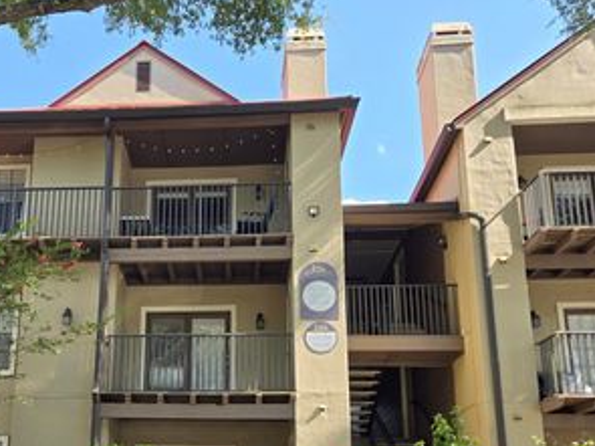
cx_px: 188
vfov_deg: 35.5
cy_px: 362
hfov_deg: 46.9
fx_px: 670
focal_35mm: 39
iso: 25
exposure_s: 1/641
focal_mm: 5.4
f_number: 1.8
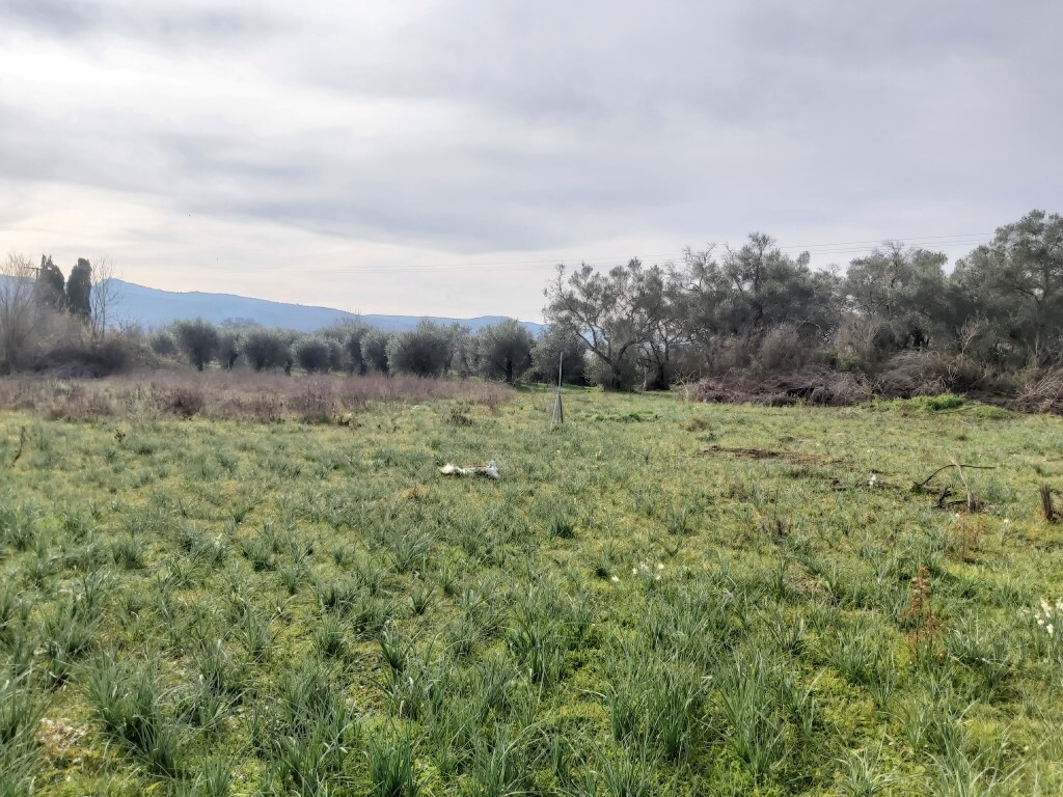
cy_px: 398
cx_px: 532
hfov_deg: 67.3
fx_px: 798
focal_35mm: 26
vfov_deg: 53.1
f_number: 1.7
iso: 64
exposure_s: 1/1220
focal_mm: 3.92
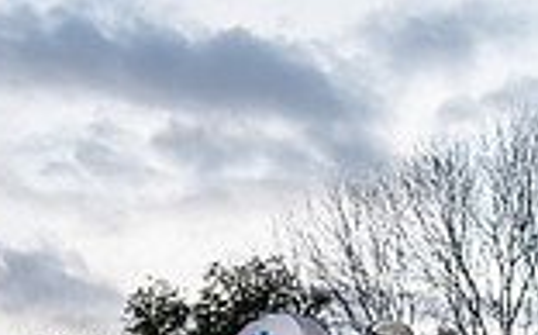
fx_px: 1464
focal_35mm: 100
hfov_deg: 20.3
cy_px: 770
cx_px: 28
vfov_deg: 11.2
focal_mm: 34
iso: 800
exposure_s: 1/250
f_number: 5.6
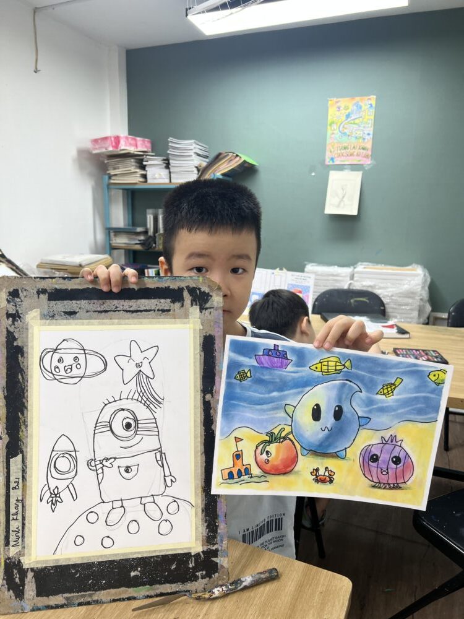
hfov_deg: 53.1
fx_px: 465
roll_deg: -0.1
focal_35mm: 26
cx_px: 232
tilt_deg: -10.6
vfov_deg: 67.3
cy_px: 310
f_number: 1.5
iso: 64
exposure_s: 1/100
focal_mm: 5.7
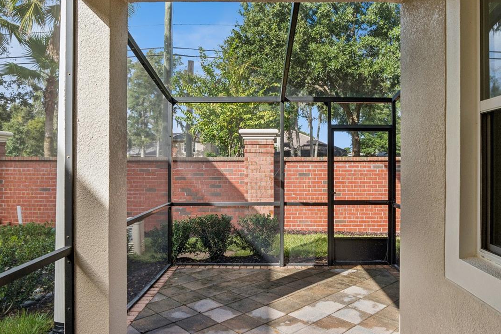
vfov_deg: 53.1
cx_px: 269
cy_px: 163
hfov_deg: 73.6
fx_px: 334
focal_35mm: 24
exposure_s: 1/80
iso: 320
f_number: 14
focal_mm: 16
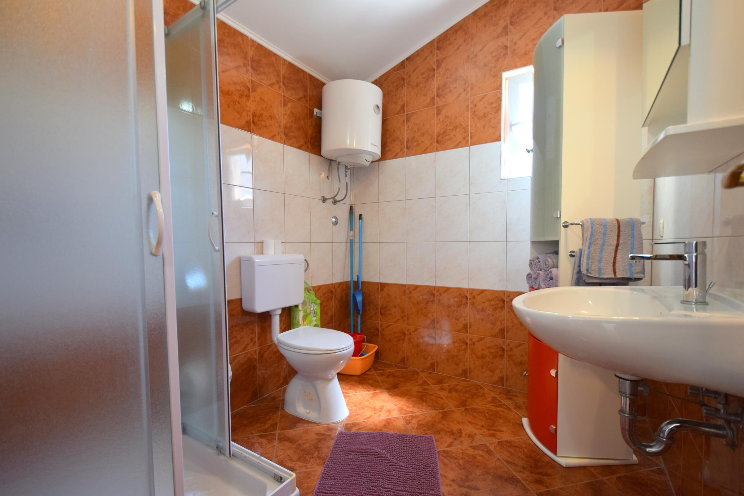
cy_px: 248
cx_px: 372
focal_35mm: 15
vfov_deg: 77.3
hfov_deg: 100.4
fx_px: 310
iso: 560
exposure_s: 1/60
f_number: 4
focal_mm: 10
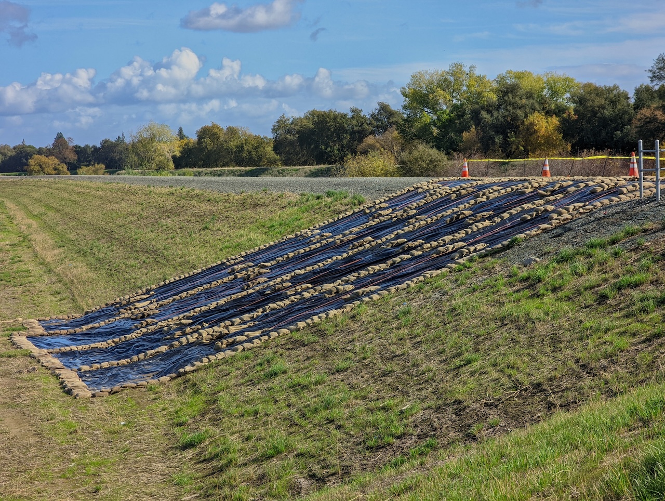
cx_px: 332
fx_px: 2001
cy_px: 250
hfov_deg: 18.9
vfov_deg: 14.3
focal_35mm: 104
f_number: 3.5
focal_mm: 19
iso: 33
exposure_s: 1/338
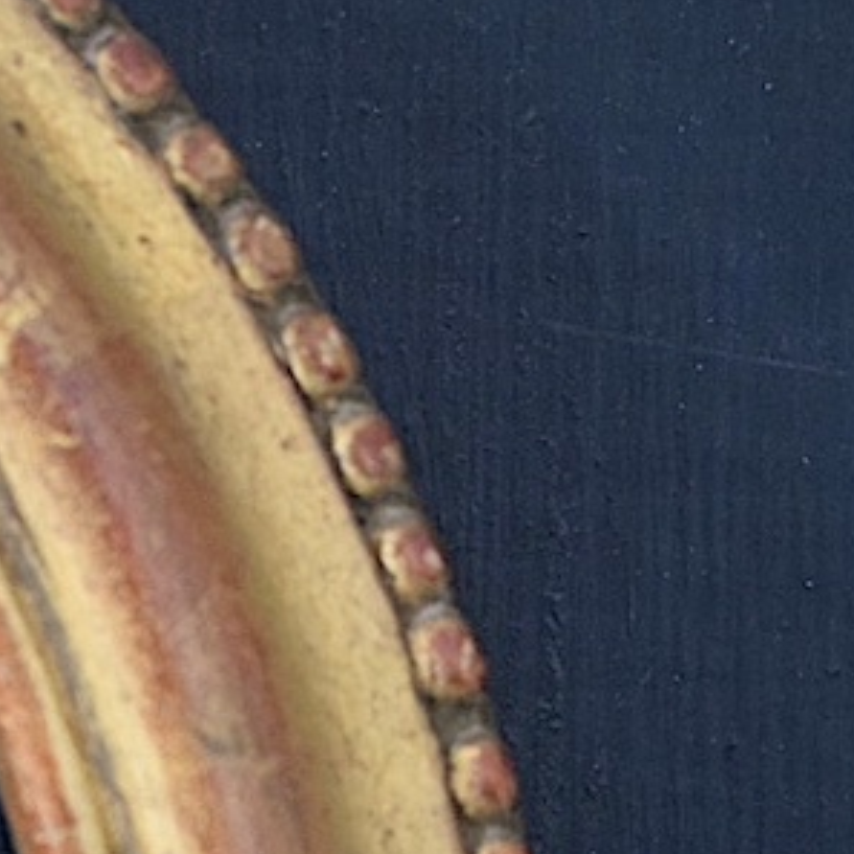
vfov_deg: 10.7
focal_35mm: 160
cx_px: -207
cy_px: 1104
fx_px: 4458
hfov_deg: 10.7
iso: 3200
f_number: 4.2
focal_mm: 31
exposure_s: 1/60
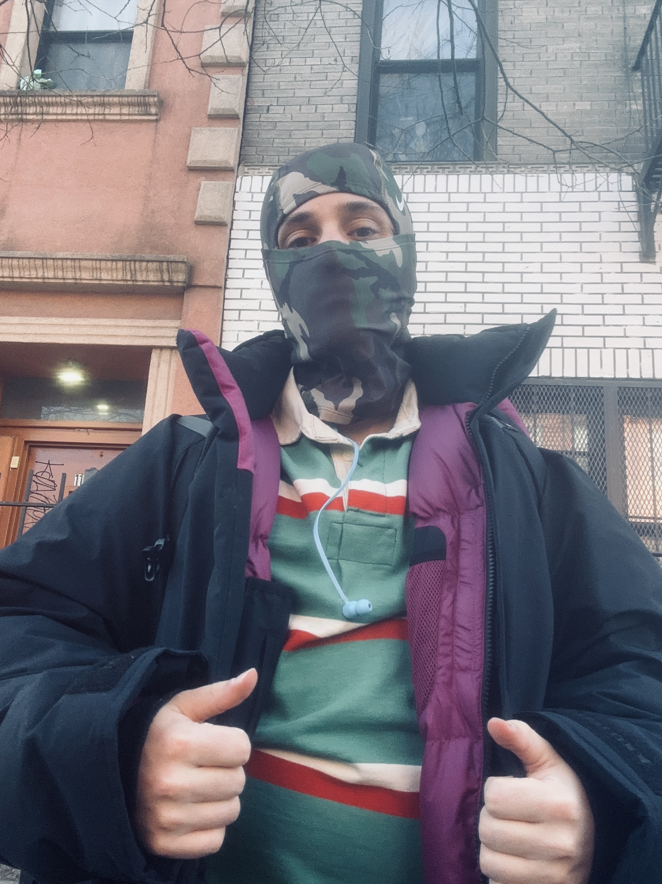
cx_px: 331
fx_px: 765
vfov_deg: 60.0
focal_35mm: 30
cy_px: 442
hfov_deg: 46.8
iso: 50
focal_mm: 2.69
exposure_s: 1/121
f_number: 1.9
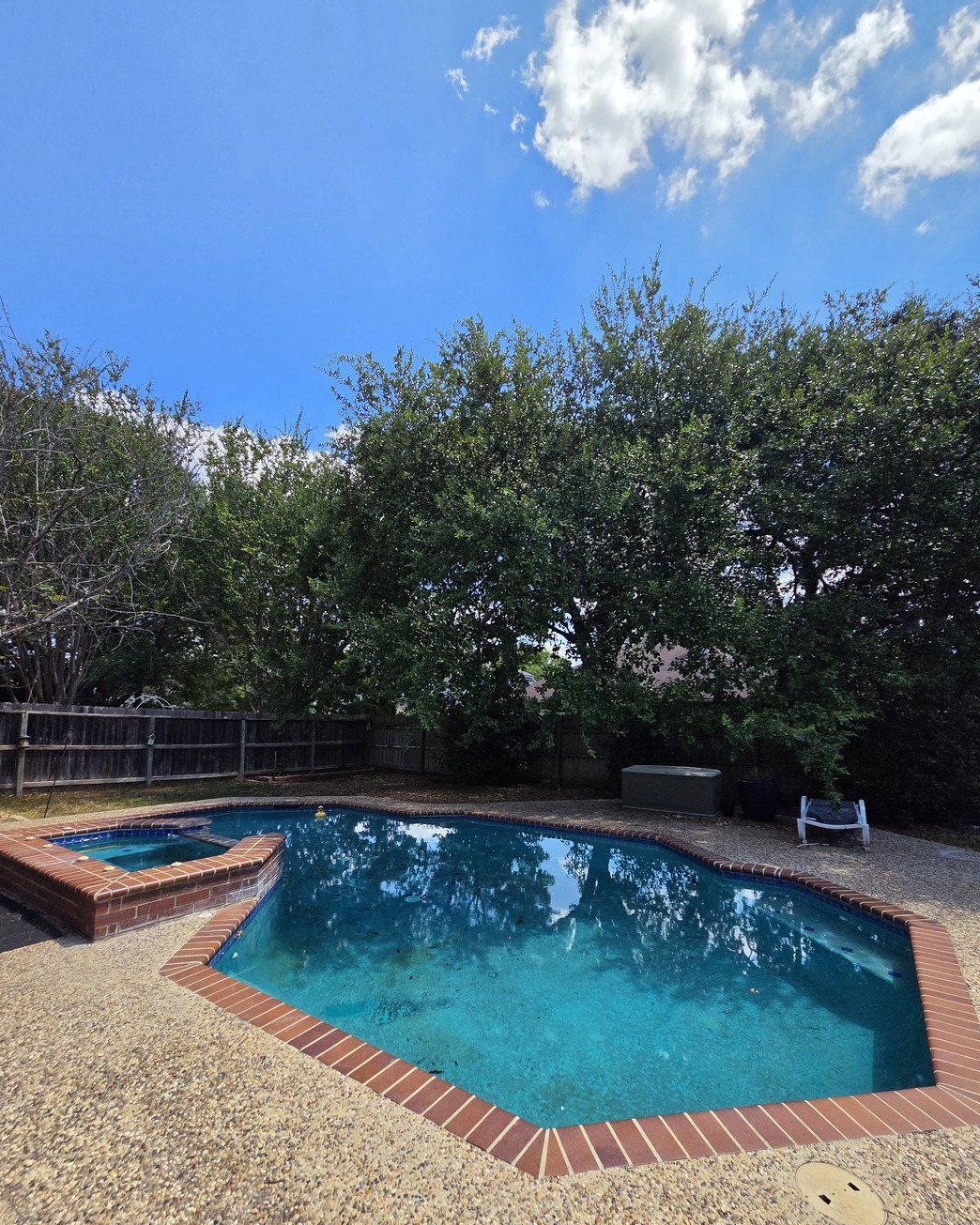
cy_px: 651
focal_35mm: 14
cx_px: 482
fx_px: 508
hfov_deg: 88.0
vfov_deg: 100.6
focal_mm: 2.2
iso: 100
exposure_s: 1/4244
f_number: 2.2
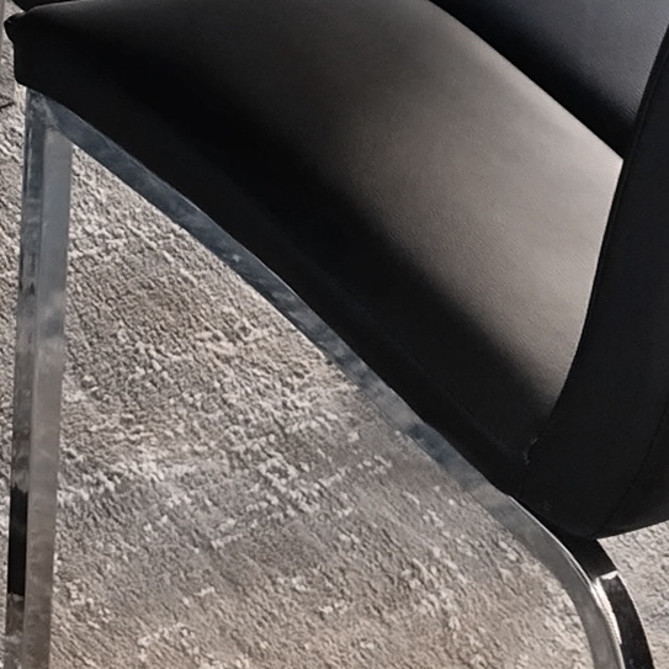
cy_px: -112
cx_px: -42
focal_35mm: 153
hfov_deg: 11.3
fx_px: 3345
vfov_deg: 11.2
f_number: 1.6
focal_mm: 6.14
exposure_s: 1/100
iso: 640
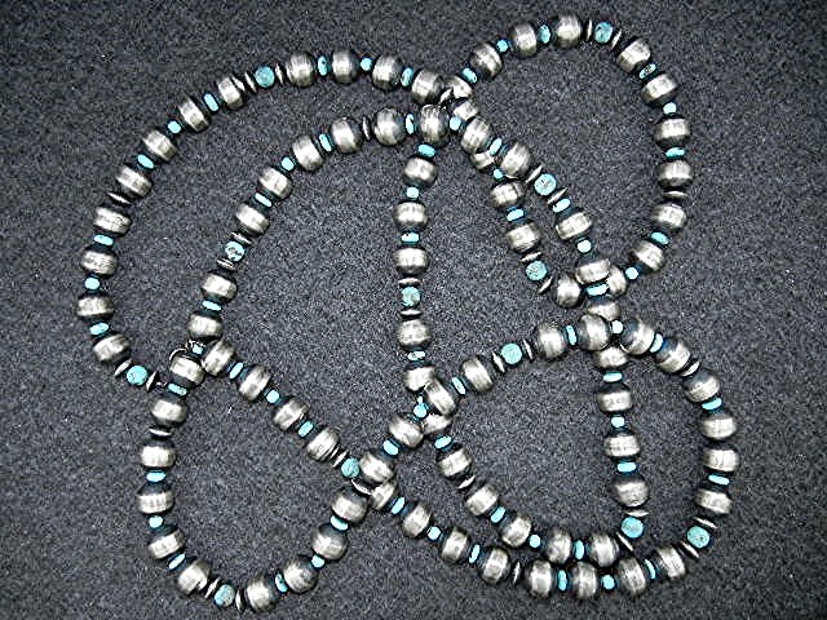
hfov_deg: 60.0
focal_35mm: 30
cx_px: 414
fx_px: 717
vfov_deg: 46.8
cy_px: 310
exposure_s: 1/30
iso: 791
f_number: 3.5
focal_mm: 5.4
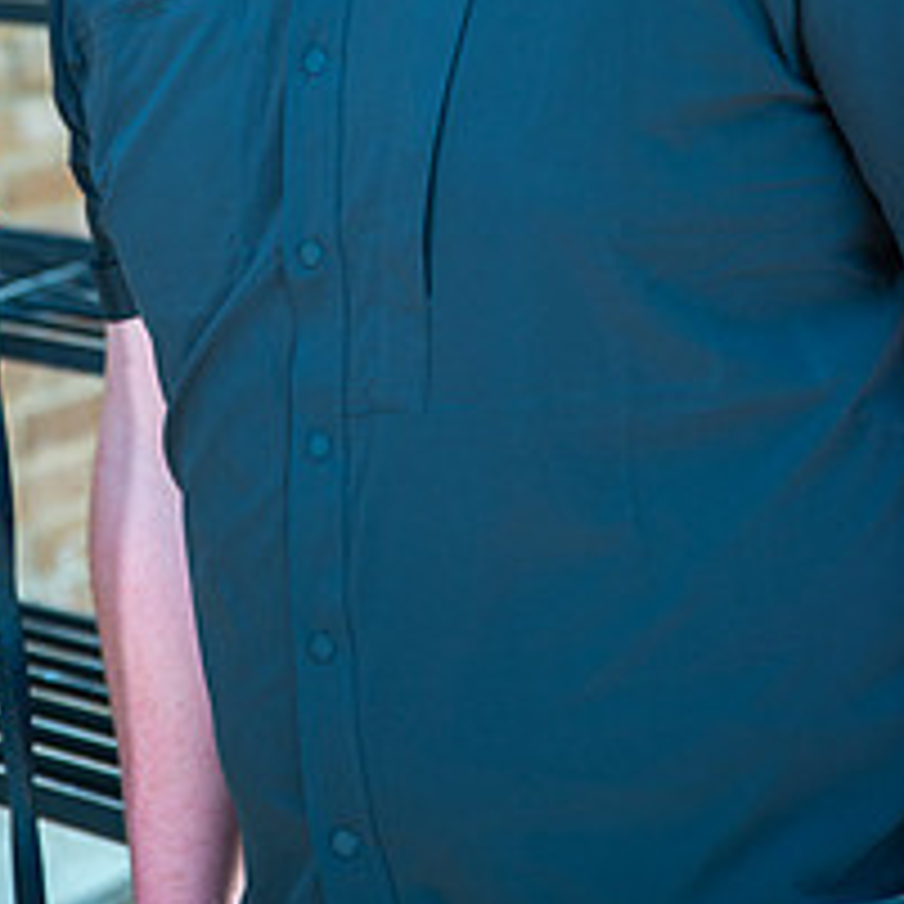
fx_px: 3486
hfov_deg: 14.8
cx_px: 396
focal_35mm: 118
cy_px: -13
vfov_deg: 14.5
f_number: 3.2
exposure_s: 1/125
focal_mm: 62
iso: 320
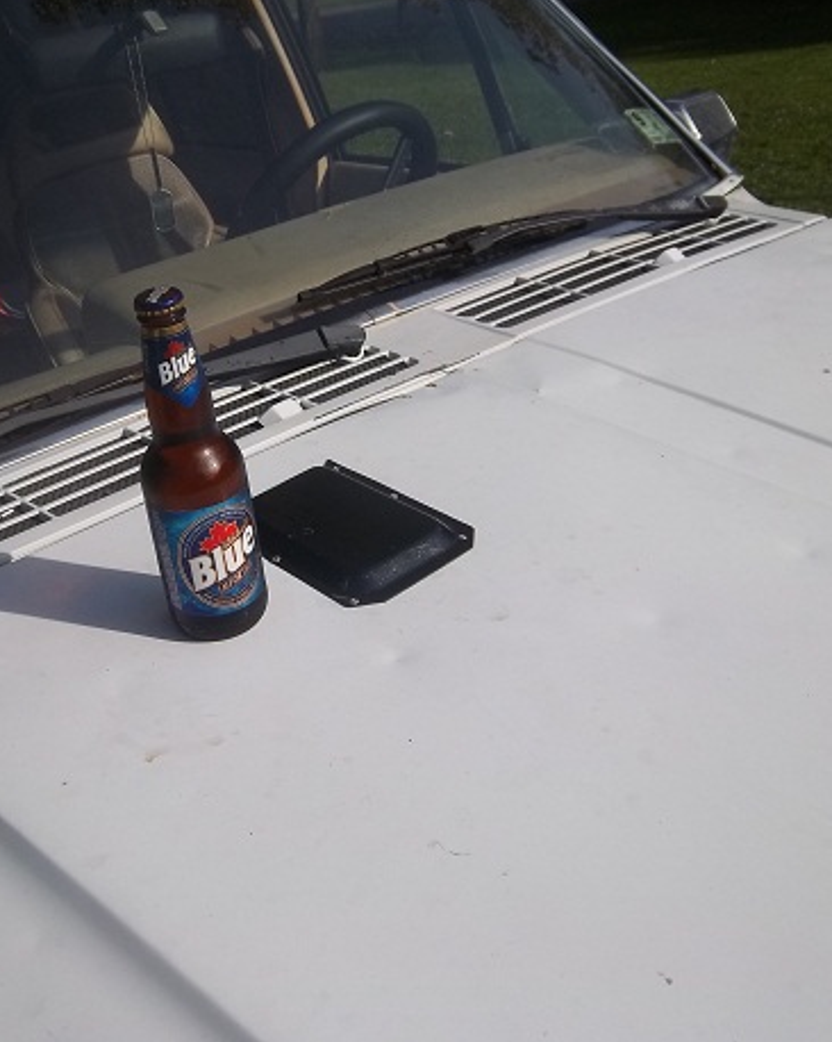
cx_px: 359
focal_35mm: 37
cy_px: 518
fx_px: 1140
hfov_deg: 40.0
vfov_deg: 49.1
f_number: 7.86
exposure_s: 1/320
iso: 64
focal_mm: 5.05
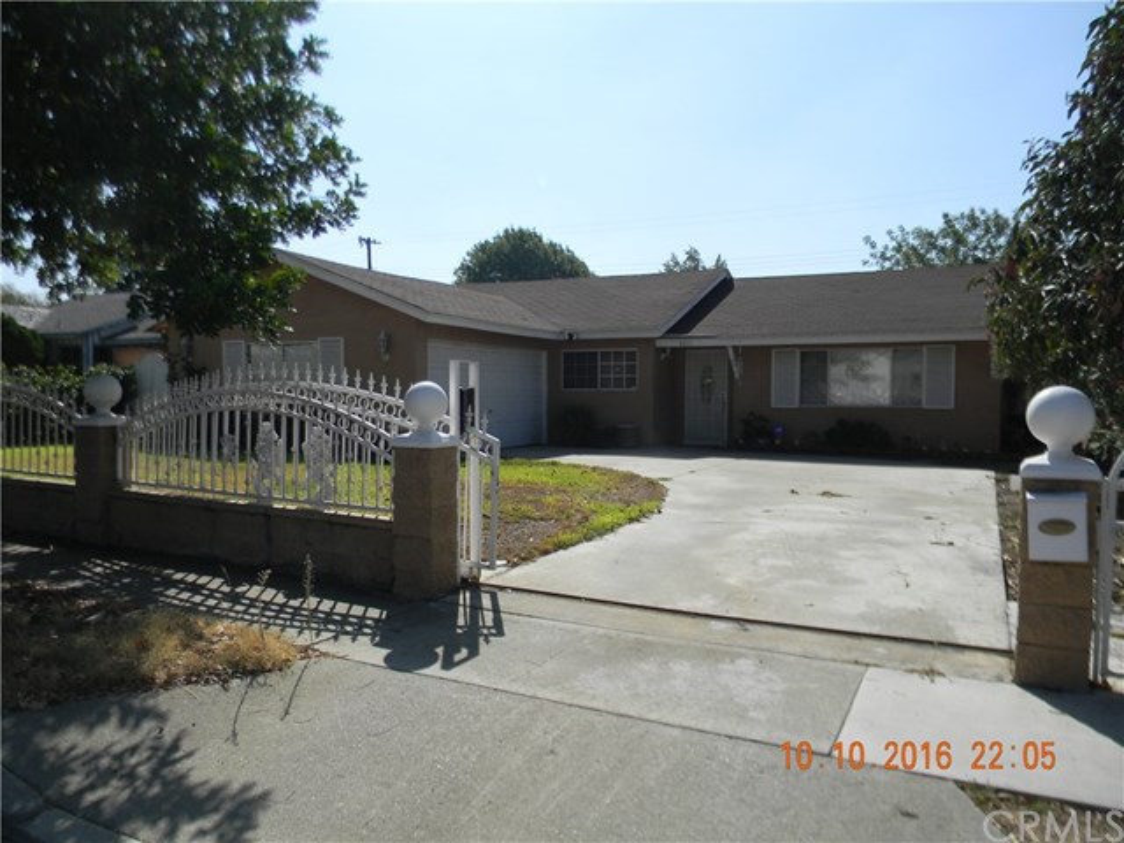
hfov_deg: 63.4
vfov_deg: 49.7
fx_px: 909
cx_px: 562
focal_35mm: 28
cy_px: 422
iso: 80
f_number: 7
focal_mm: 5
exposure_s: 1/330
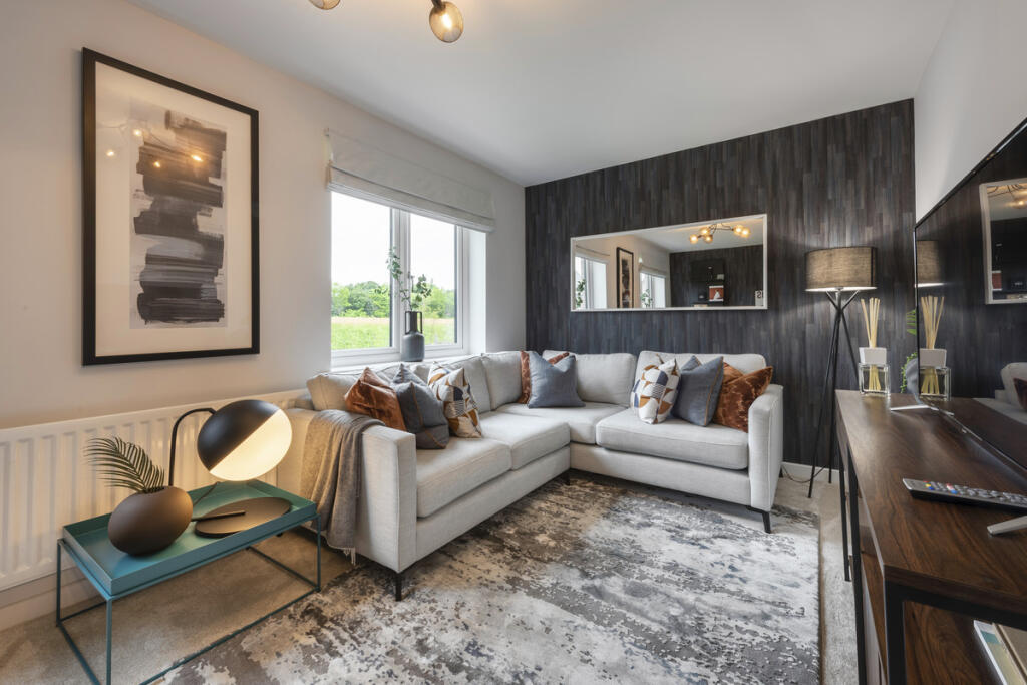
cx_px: 514
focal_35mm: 14
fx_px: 399
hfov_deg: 104.2
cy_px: 342
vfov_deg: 81.2
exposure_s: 1/2
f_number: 16
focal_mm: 14
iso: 64
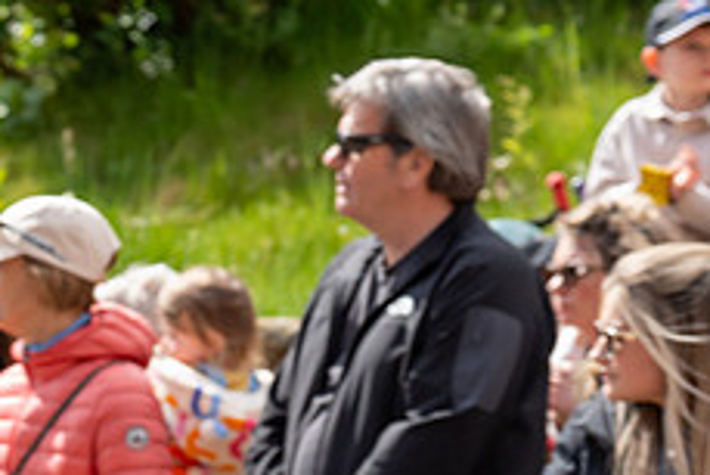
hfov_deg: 11.4
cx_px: -155
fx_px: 3493
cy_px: 275
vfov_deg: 7.8
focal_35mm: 177
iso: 500
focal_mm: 70
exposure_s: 1/1000
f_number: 5
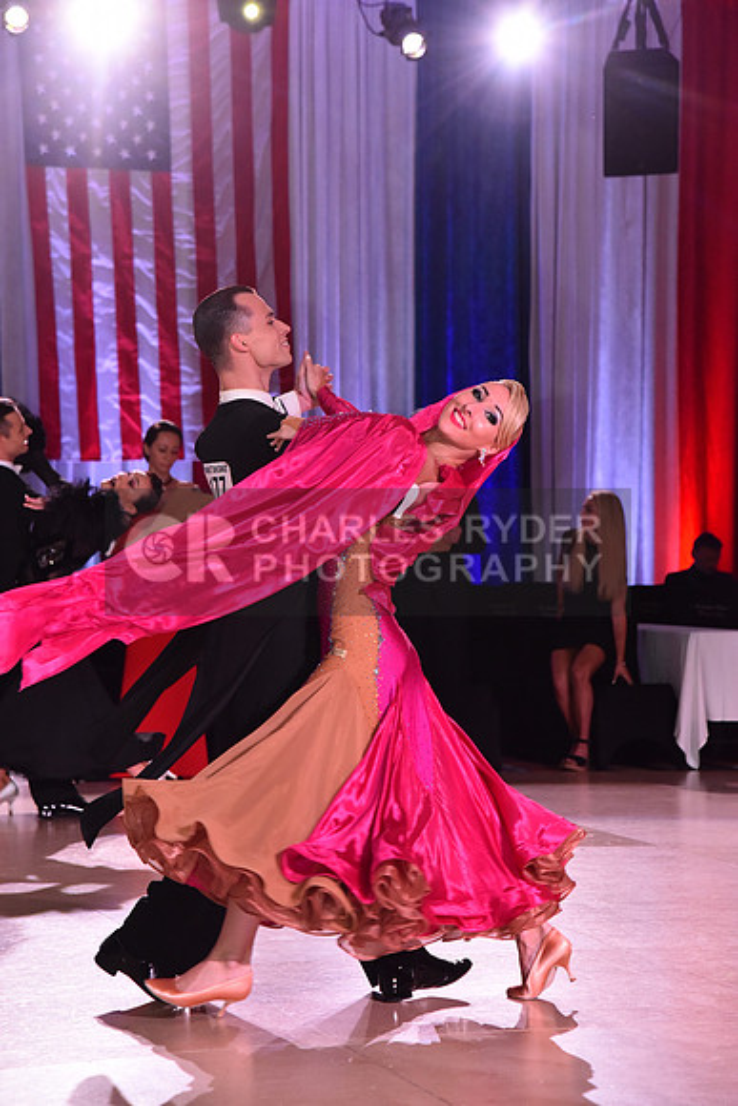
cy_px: 553
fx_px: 2919
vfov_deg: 21.5
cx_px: 369
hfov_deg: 14.4
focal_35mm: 95
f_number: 6.3
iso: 2500
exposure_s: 1/320
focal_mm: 95
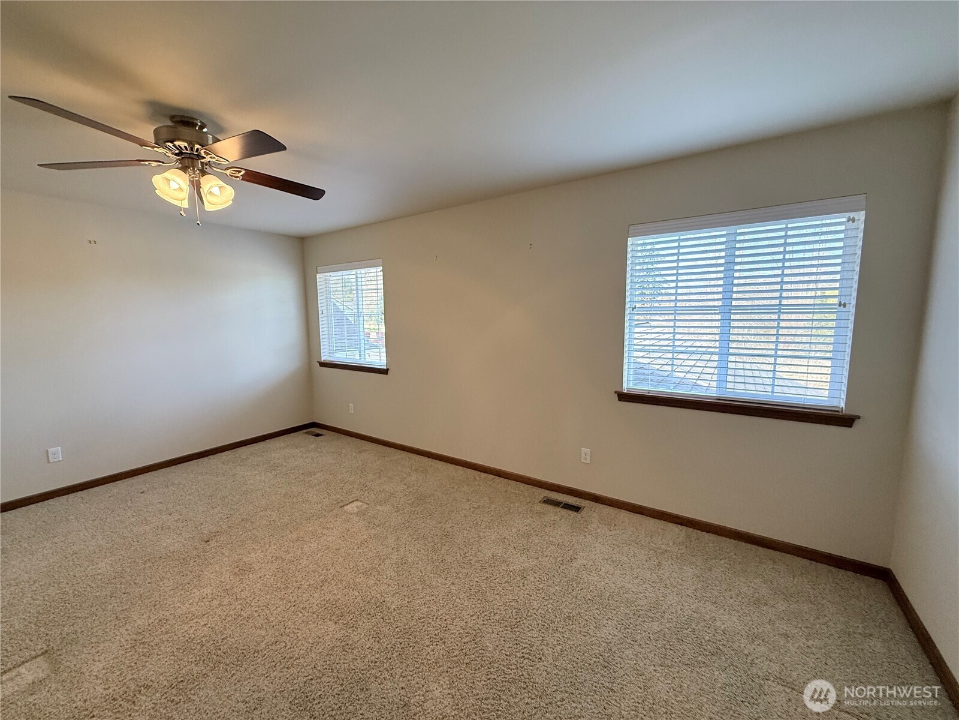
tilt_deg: -5.5
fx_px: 388
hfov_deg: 102.1
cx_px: 480
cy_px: 360
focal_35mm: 14
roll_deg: +1.1
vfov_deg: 85.7
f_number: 2.2
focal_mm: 2.22
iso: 250
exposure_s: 1/120
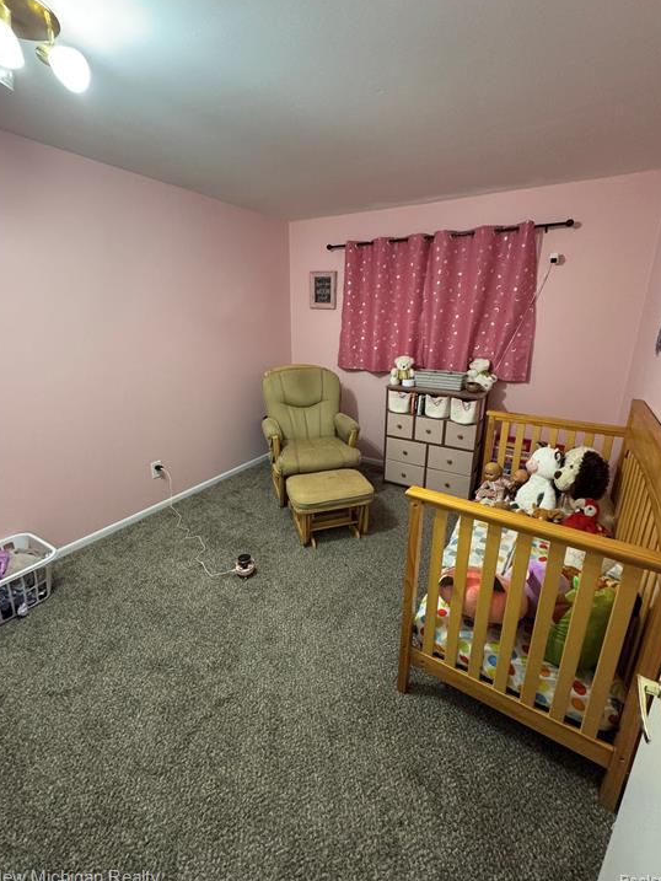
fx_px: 382
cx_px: 339
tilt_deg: -16.2
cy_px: 420
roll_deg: -0.5
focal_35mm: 15
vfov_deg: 98.1
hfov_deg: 81.7
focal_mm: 2.22
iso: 640
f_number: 2.2
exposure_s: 1/60
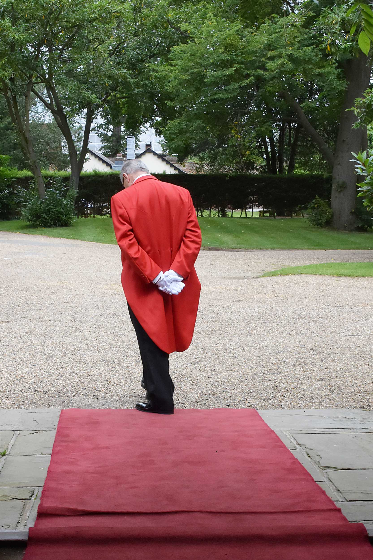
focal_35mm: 42
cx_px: 186
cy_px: 280
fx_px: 653
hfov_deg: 31.9
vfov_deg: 46.4
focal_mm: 28
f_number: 13
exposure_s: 1/320
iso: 800
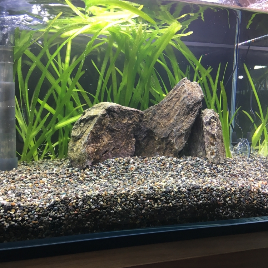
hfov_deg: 47.2
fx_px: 307
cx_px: 130
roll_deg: -0.7
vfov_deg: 47.2
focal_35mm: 35
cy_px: 132
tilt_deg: -4.6
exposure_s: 1/30
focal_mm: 4.15
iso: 50
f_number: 2.2
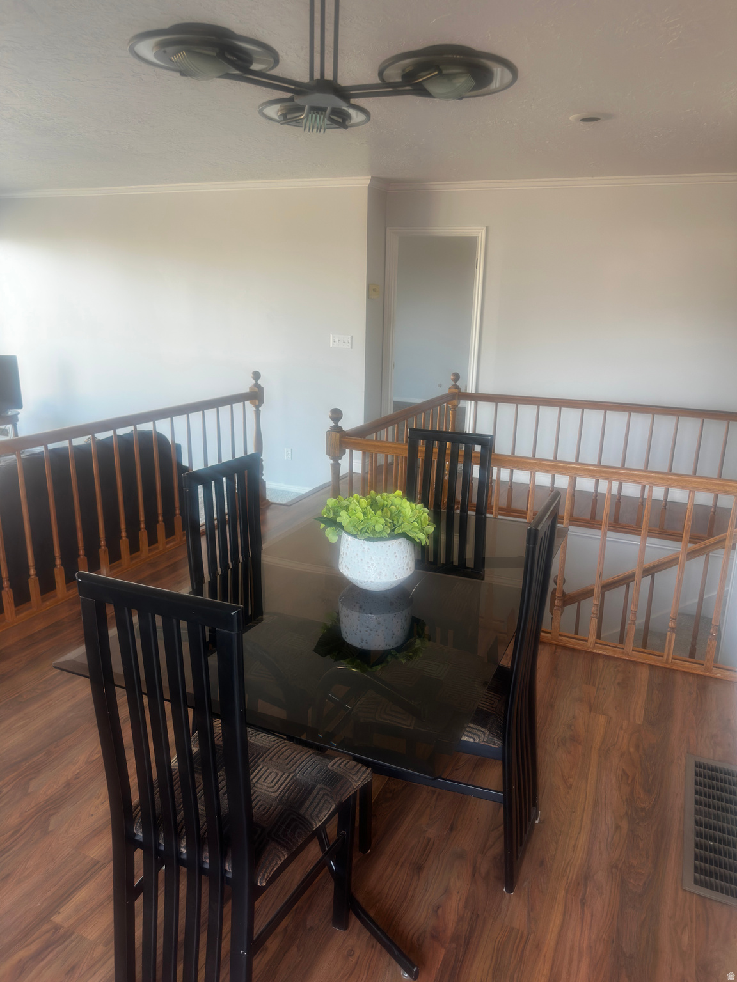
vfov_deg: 71.6
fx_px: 681
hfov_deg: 56.8
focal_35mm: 24
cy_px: 491
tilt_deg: -14.2
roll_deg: -1.9
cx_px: 368
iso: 100
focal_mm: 6.86
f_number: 1.78
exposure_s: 1/60
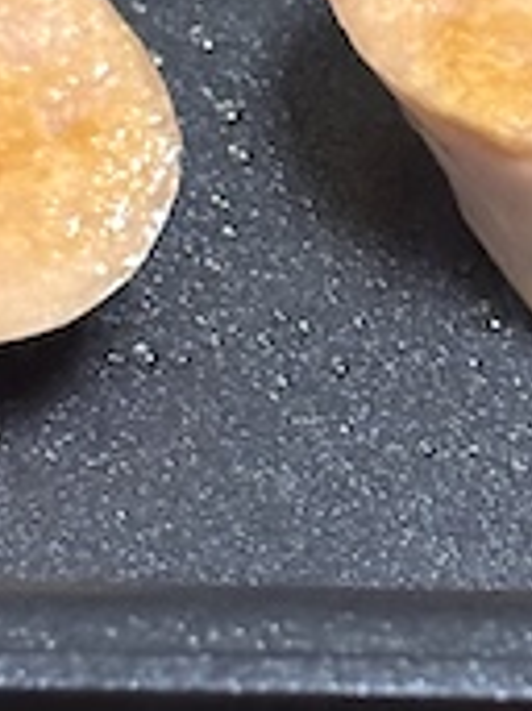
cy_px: 67
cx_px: 740
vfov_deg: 8.1
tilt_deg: -50.0
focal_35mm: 243
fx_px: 4986
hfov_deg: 6.1
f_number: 1.6
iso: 250
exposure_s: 1/25
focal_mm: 5.96
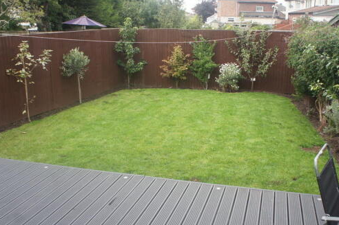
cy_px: 111
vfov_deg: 36.8
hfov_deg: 53.0
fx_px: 339
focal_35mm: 36
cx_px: 189
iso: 200
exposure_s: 1/100
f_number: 6.3
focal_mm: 18
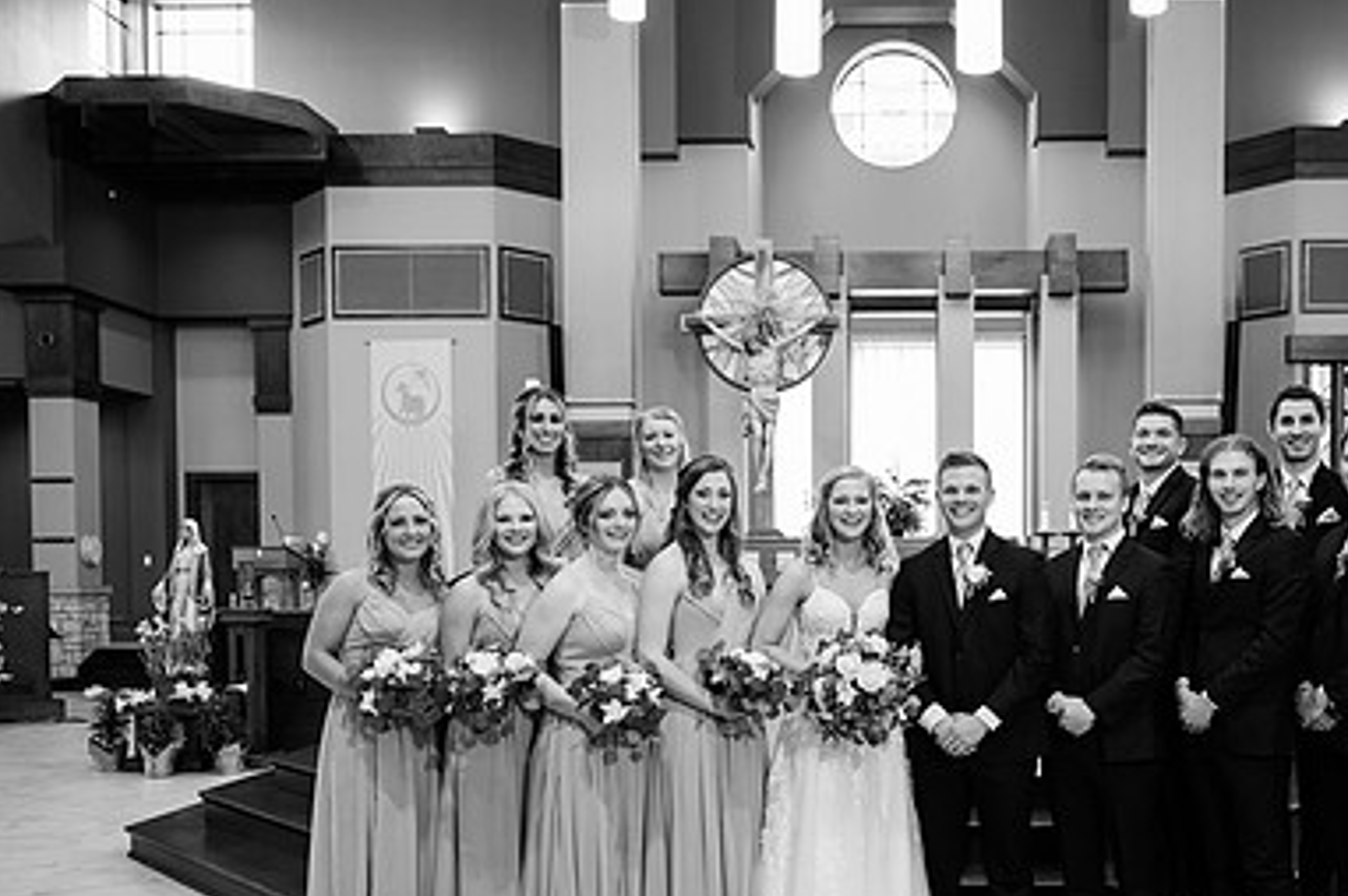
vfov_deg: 34.6
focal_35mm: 38
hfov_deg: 50.0
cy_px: 610
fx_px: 1422
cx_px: 879
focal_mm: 25
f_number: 3.2
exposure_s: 1/200
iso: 1000
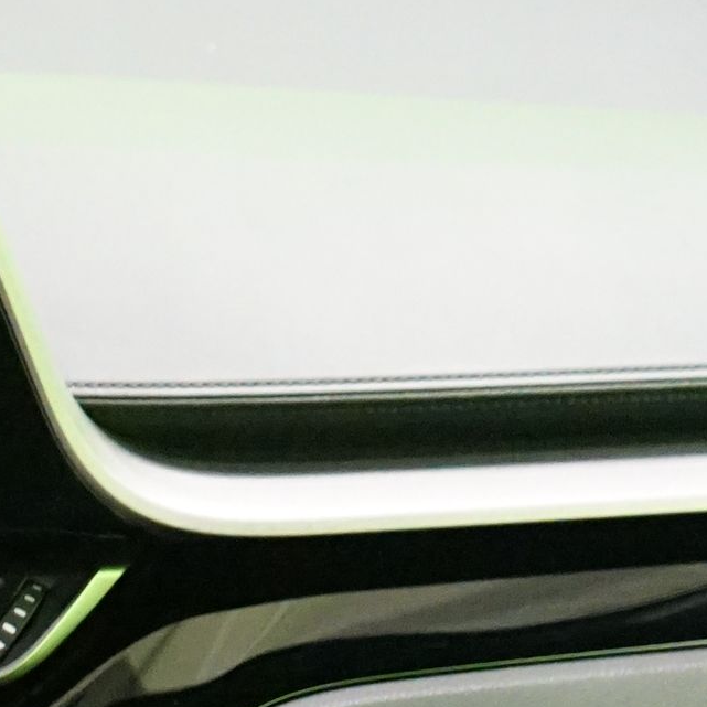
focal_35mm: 146
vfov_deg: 11.2
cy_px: 1266
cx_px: -452
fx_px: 3374
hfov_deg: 11.3
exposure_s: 1/15
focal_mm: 28
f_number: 3.5
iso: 6400
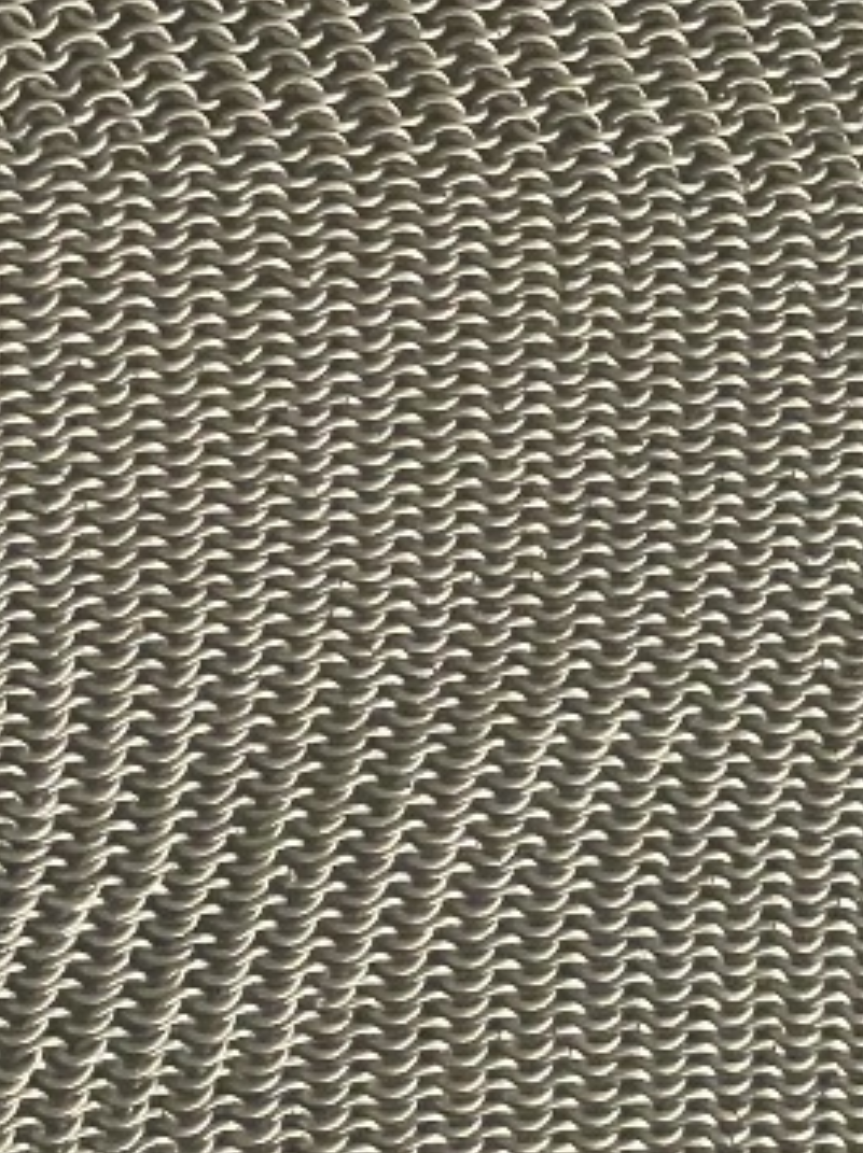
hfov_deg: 8.5
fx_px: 5828
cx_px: 414
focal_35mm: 175
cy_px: 94
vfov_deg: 11.2
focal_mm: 6
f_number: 2
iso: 640
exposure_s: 1/60
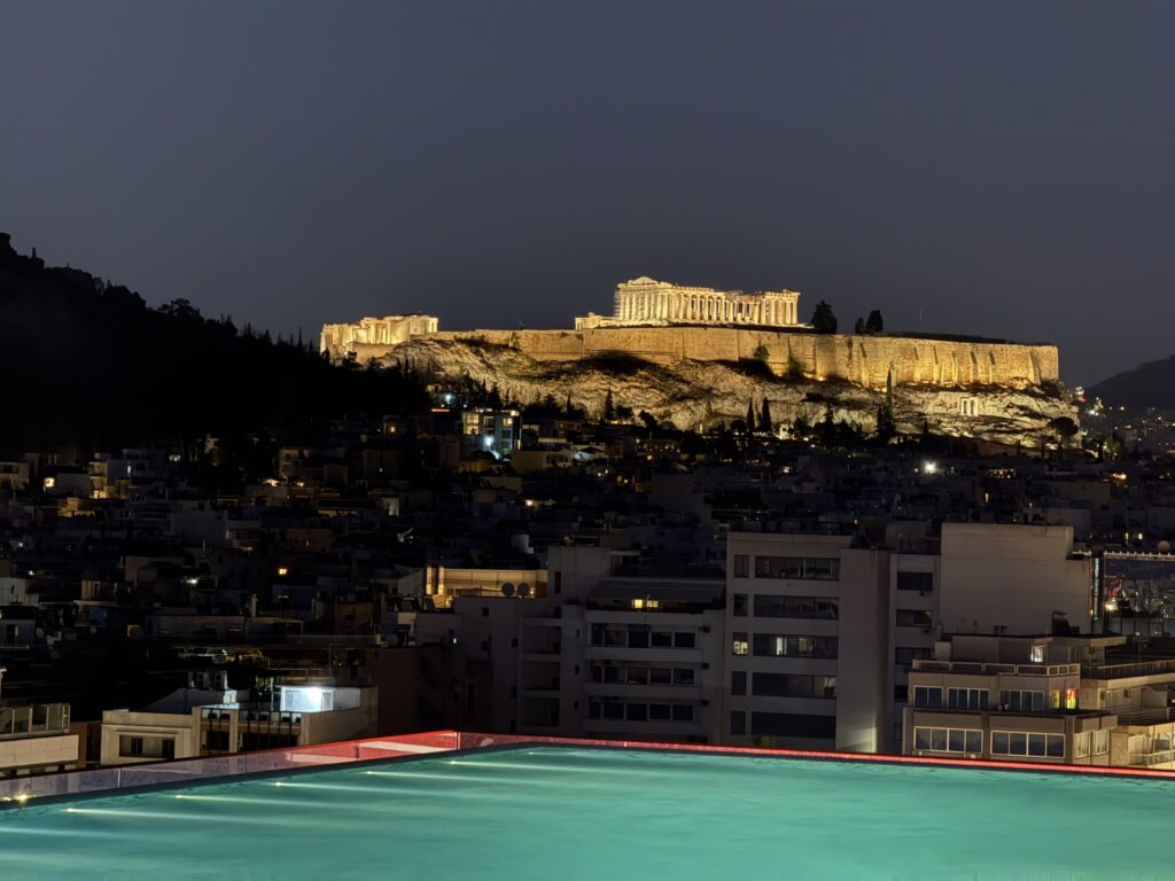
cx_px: 588
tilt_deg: +0.6
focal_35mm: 120
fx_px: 4073
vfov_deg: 12.3
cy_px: 440
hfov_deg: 16.4
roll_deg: -1.5
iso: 1250
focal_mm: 15.66
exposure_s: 1/7
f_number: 2.8
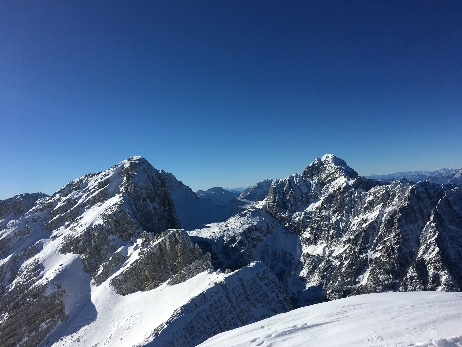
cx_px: 231
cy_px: 174
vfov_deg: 48.2
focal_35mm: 29
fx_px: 387
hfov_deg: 61.7
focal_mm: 4.15
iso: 25
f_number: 2.2
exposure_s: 1/4049
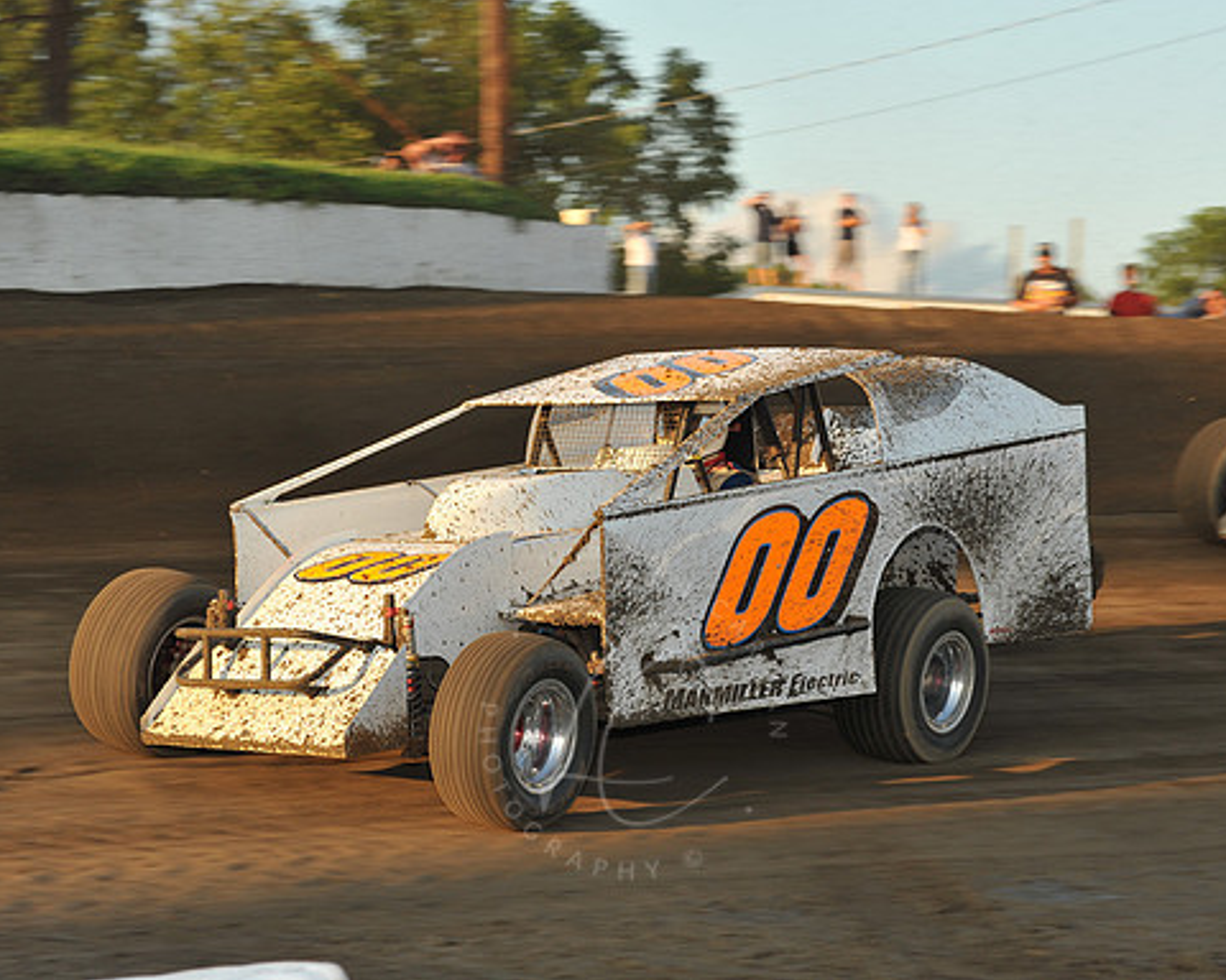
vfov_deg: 12.1
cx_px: 631
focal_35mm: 127
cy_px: 490
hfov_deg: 15.2
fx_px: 4608
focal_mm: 112
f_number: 8
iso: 400
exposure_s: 1/320
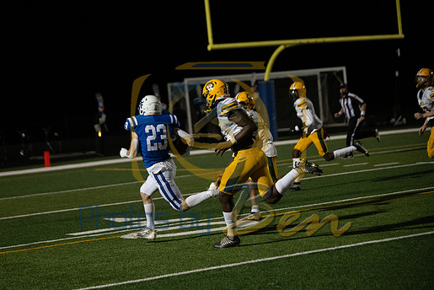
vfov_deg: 11.8
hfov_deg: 17.6
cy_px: 149
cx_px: 201
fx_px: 1399
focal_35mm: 116
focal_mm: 103
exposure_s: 1/1250
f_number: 2.8
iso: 3200
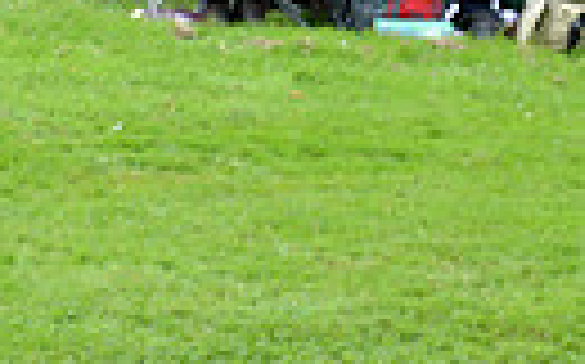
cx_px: -716
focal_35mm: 454
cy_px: -310
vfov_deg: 2.9
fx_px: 7232
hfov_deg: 4.5
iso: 2000
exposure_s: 1/1000
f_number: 6.3
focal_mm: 100
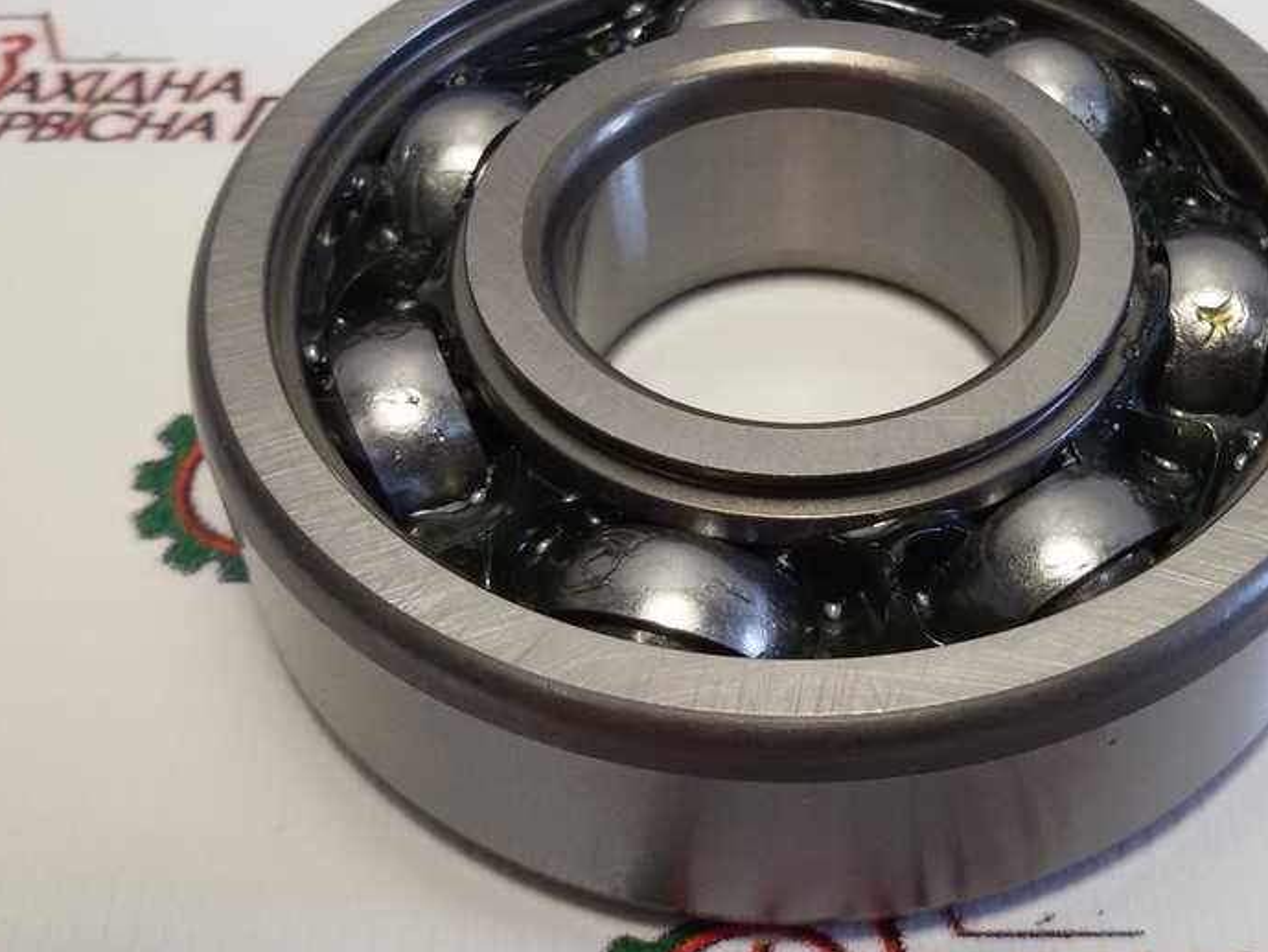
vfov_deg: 32.1
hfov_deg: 41.7
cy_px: 392
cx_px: 810
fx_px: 1649
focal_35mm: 45
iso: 40
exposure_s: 1/50
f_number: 2.4
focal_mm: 2.93
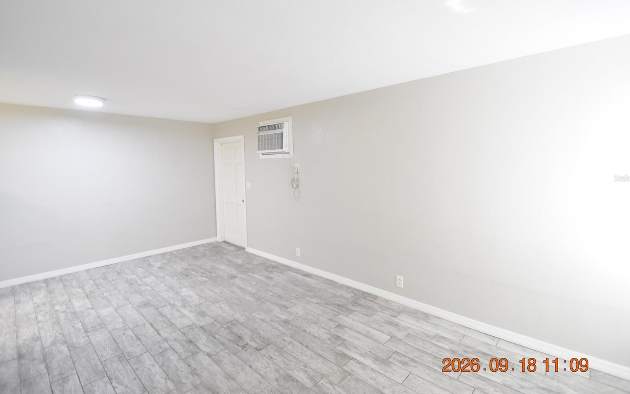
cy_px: 178
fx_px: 275
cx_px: 321
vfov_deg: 71.1
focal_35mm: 16
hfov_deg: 97.8
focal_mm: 10
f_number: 3.5
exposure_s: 1/60
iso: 1600
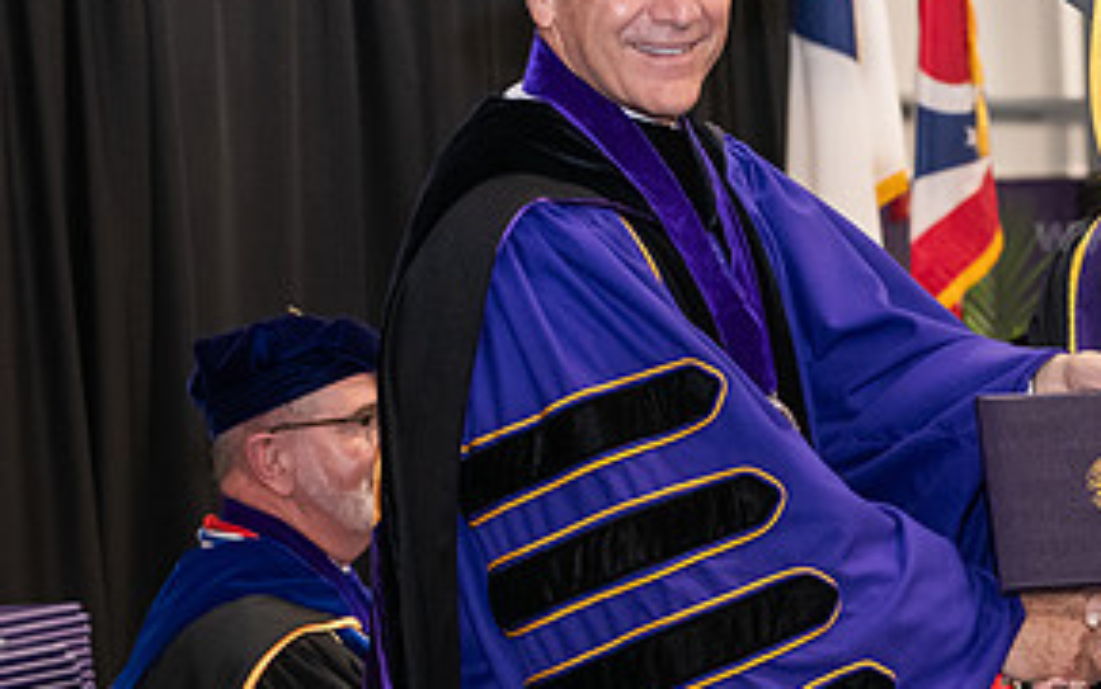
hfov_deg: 15.4
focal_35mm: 135
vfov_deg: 9.7
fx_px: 4053
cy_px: 314
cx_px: 861
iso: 2500
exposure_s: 1/125
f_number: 5
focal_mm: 66
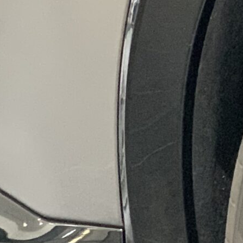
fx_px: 2089
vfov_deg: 6.6
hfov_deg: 6.3
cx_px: 603
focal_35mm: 263
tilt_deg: -16.5
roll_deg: +1.2
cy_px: 336
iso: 400
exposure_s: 1/33
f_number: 2.4
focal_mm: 6
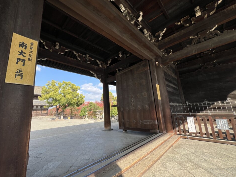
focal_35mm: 14
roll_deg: +3.3
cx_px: 109
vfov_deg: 85.6
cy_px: 91
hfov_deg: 101.9
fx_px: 95
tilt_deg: +12.7
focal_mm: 1.57
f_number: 1.8
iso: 32
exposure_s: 1/567
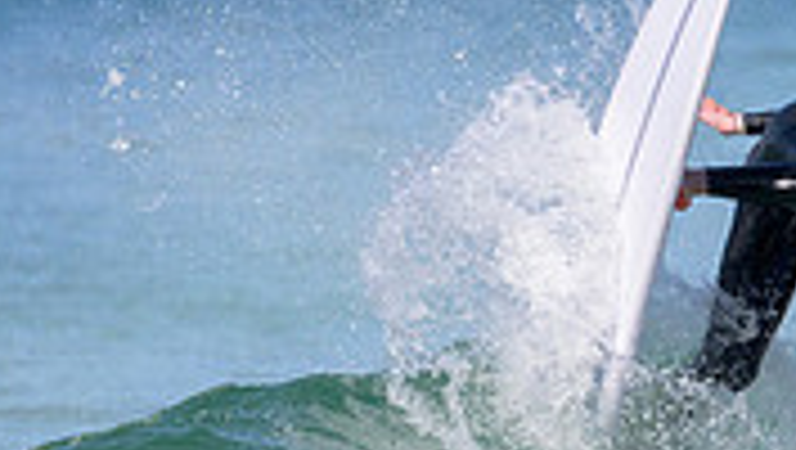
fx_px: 42005
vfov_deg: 0.6
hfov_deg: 1.1
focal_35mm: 1988
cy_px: 506
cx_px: 774
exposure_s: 1/2000
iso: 900
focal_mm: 580
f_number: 11
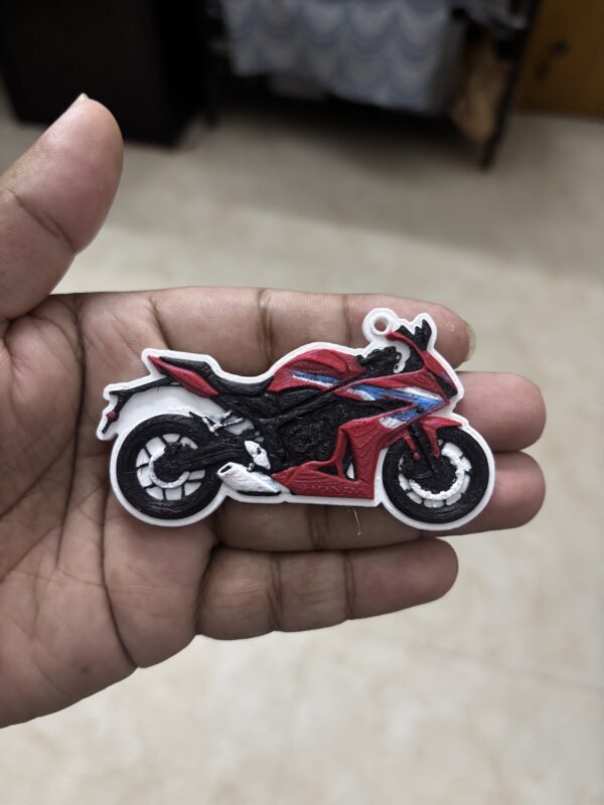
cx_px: 302
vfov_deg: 67.3
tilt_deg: -57.8
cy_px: 402
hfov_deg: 53.1
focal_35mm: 26
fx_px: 605
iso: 500
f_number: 1.6
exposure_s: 1/33
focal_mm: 5.96
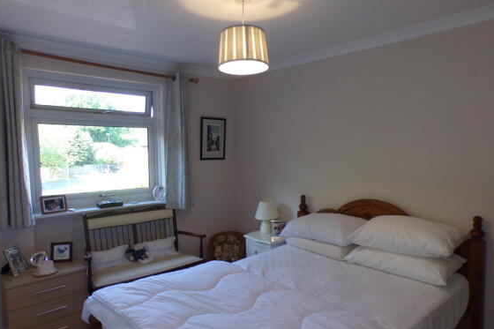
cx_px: 245
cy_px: 178
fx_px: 357
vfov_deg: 49.5
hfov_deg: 69.4
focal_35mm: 26
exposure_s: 1/56
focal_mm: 4.3
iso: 100
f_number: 3
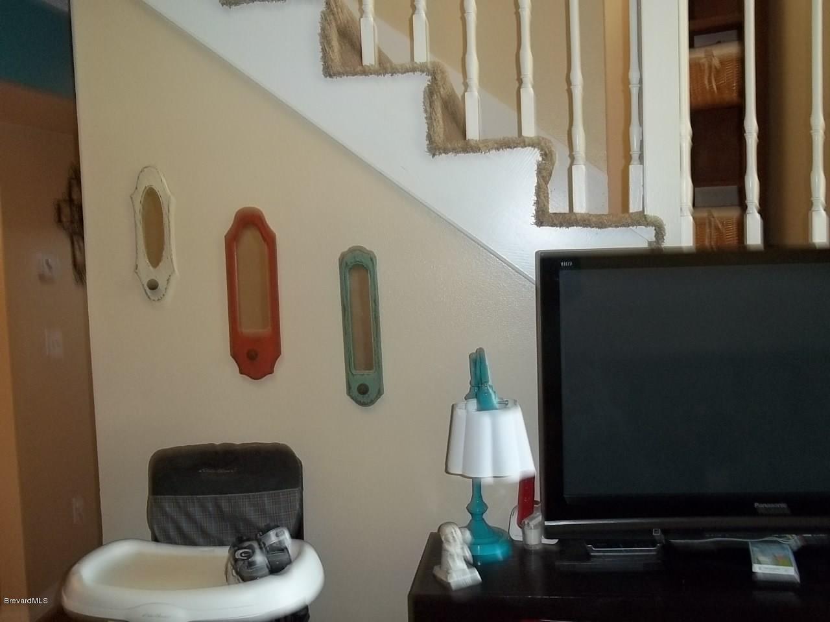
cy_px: 311
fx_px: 863
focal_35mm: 36
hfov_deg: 51.4
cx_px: 415
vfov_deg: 39.7
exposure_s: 1/30
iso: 160
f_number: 3.1
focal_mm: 6.5
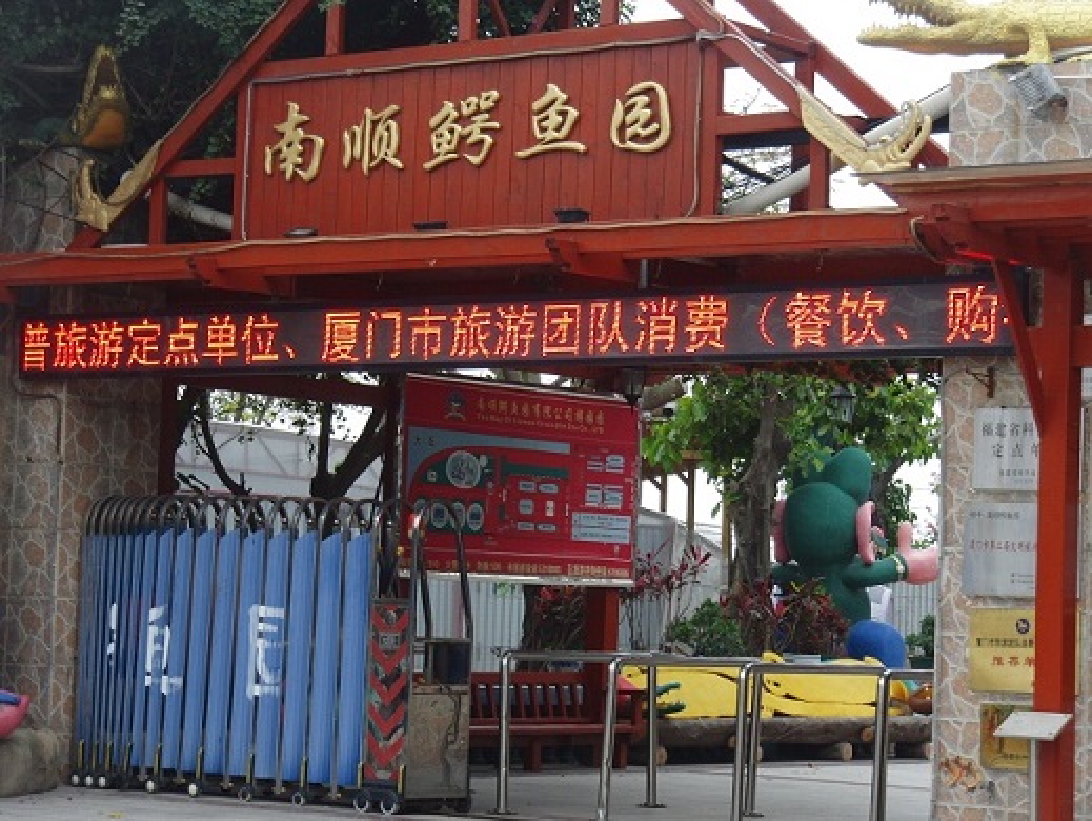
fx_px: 2841
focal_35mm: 90
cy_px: 410
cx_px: 546
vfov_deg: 16.4
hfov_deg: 21.8
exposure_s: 1/60
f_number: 4.8
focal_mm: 16
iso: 100
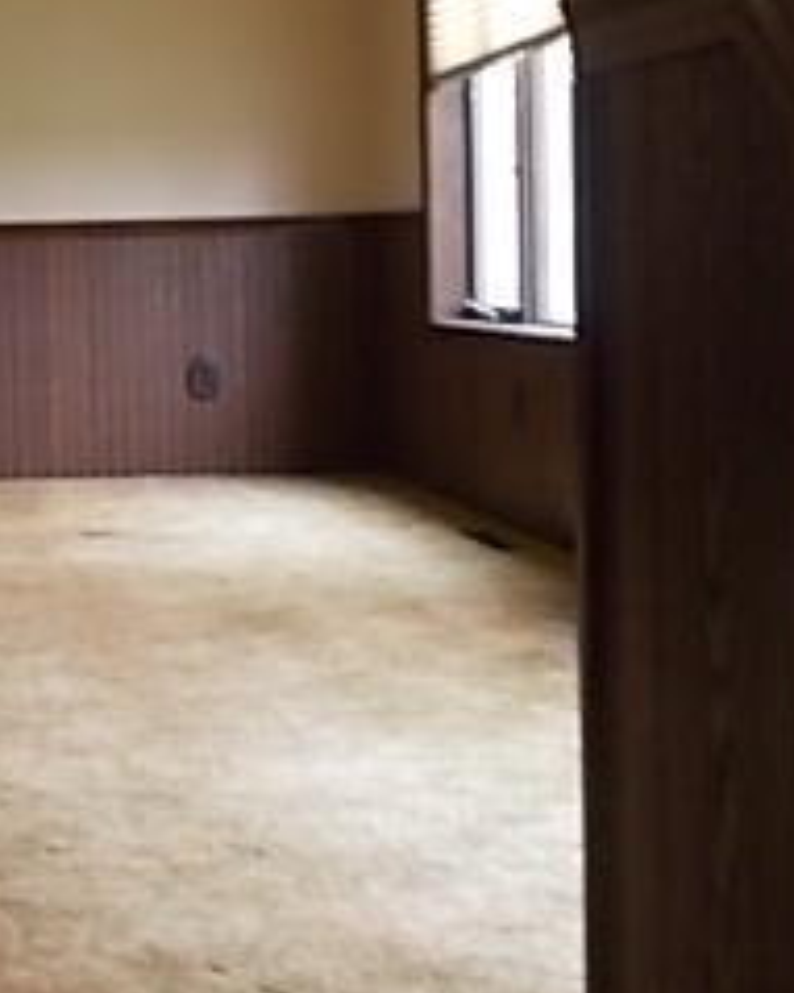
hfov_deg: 21.3
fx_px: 1999
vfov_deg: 27.7
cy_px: 312
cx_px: -87
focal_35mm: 68
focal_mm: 4.6
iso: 160
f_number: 3.2
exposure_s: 1/25
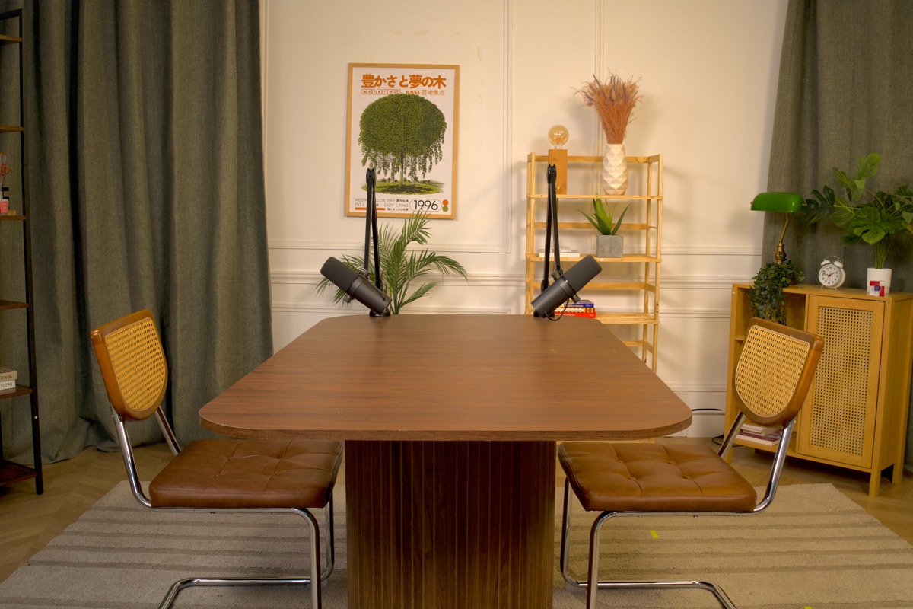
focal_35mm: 36
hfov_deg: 53.1
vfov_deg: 36.9
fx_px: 913
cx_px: 456
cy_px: 304
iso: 800
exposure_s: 1/50
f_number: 7.1
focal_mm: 24
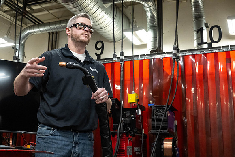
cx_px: 118
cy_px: 78
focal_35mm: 46
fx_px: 300
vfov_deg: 29.3
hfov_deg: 42.7
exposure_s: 1/200
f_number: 7.1
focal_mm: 46
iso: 4000
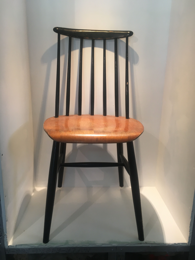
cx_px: 98
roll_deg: -1.7
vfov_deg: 61.7
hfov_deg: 48.2
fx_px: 218
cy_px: 130
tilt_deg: -14.5
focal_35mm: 29
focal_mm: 4.15
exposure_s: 1/33
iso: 64
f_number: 2.2
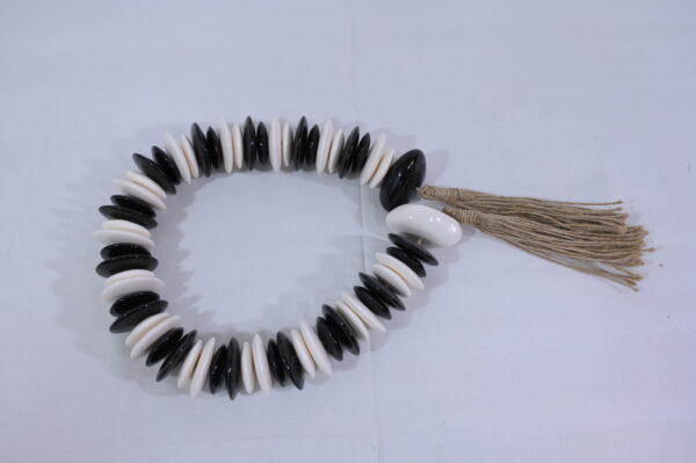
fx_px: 695
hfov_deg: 53.2
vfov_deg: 36.8
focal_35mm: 36
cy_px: 232
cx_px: 348
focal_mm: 36
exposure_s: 1/125
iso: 400
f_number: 6.3
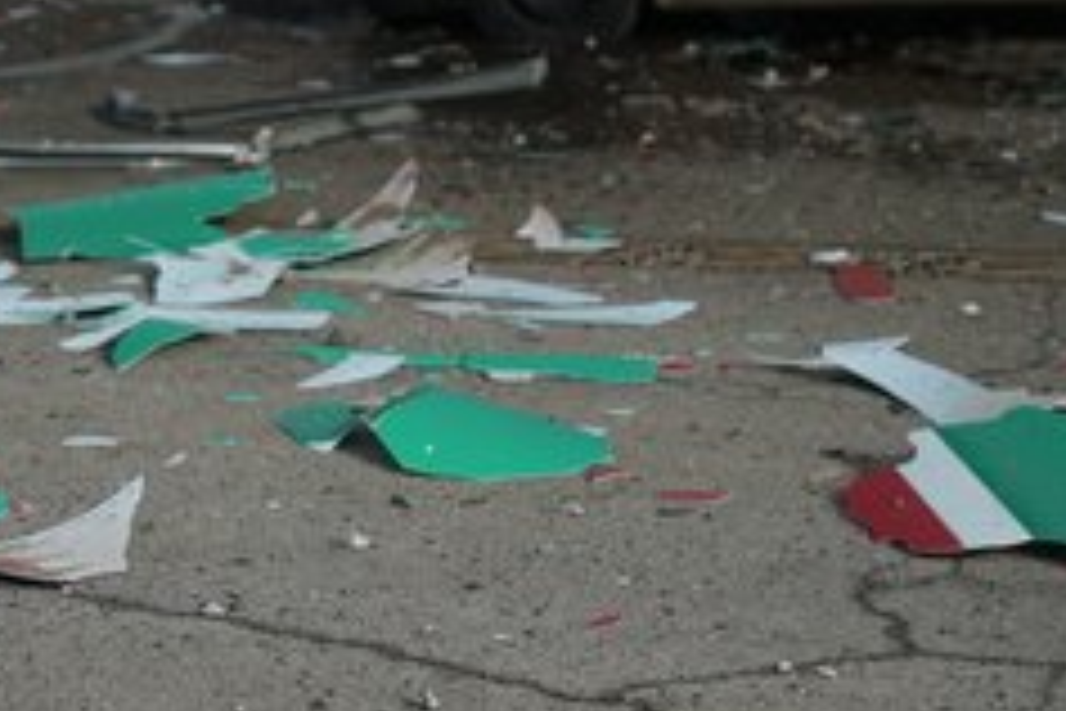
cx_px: 333
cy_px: 470
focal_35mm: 118
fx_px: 3494
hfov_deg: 17.3
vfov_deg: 11.6
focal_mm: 70
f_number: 2.8
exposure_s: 1/50
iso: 80
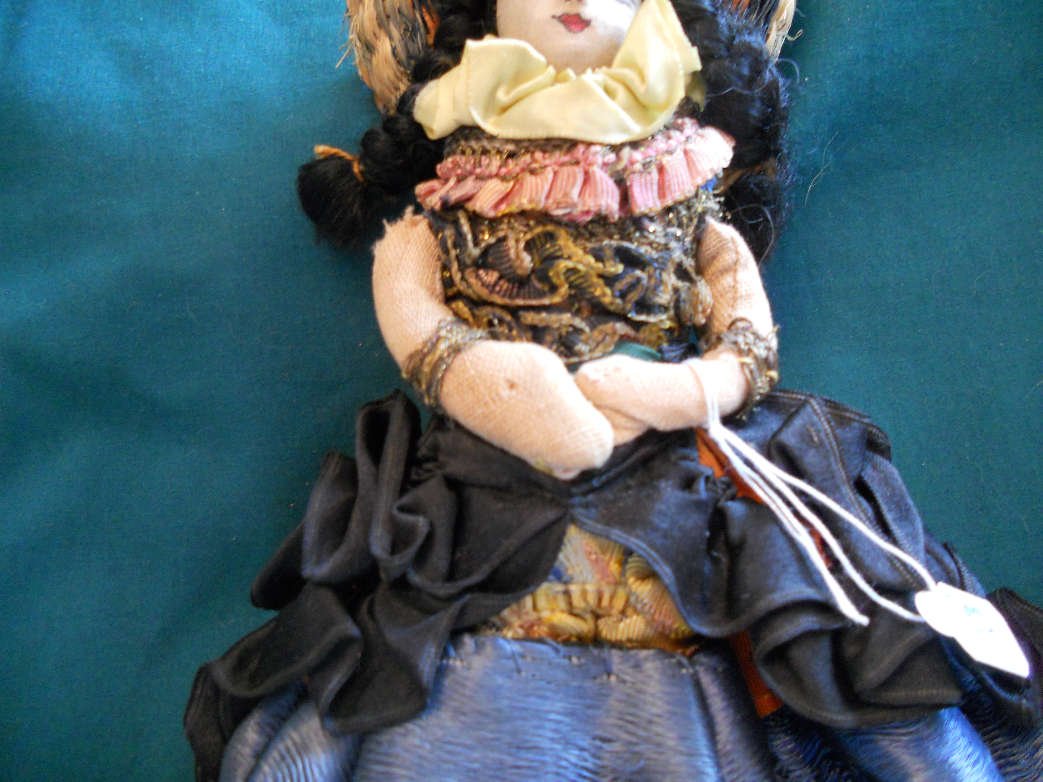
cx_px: 522
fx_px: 814
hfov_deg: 65.3
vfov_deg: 51.4
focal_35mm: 27
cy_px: 391
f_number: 3.2
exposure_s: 1/25
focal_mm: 4.9
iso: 400
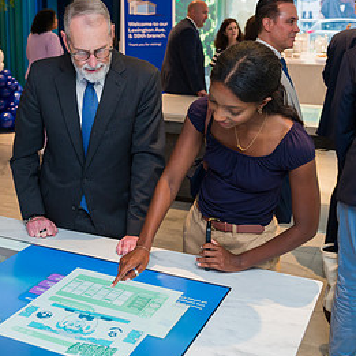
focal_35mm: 52
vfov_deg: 32.6
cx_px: 108
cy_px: 135
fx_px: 605
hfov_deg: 32.4
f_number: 3.2
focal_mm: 27
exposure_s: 1/200
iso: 640
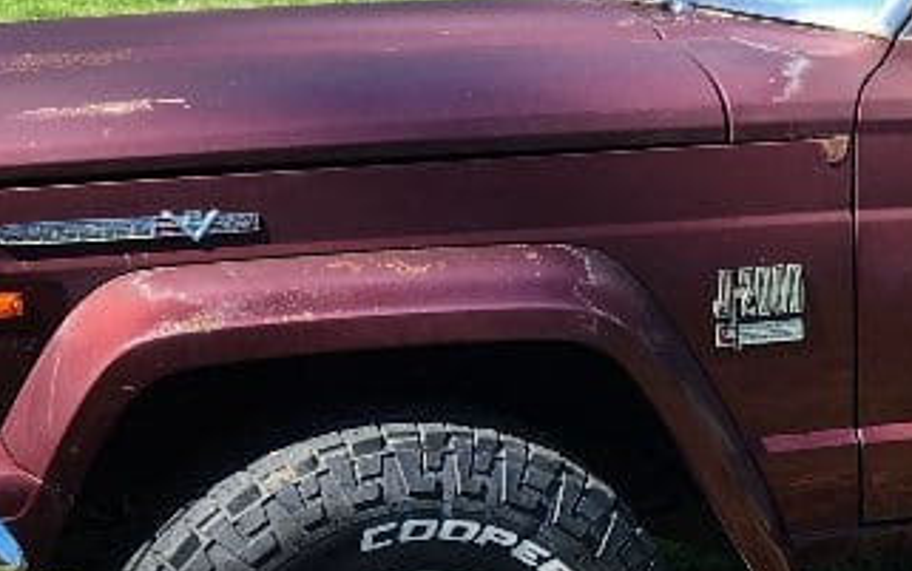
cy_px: 364
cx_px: 926
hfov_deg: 21.9
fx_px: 2263
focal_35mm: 91
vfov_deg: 14.4
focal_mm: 5.4
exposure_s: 1/607
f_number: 1.8
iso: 20
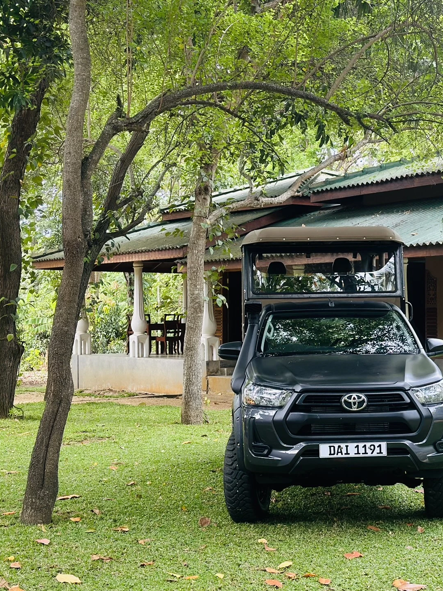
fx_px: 1143
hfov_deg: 21.8
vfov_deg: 29.0
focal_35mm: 67
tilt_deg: +1.4
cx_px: 302
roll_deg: -0.2
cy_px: 296
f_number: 1.78
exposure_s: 1/228
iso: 80
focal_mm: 6.86
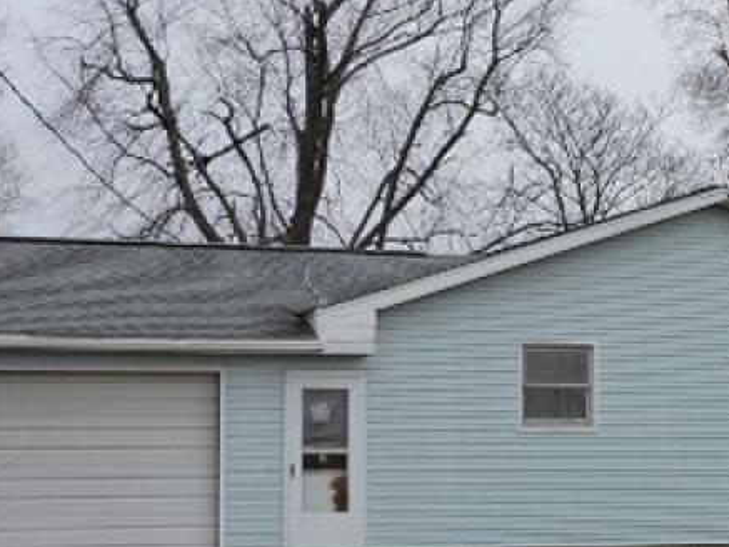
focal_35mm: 82
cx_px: 661
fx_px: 1727
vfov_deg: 17.9
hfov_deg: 23.2
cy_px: 384
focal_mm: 6.2
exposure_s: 1/320
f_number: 3.3
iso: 100
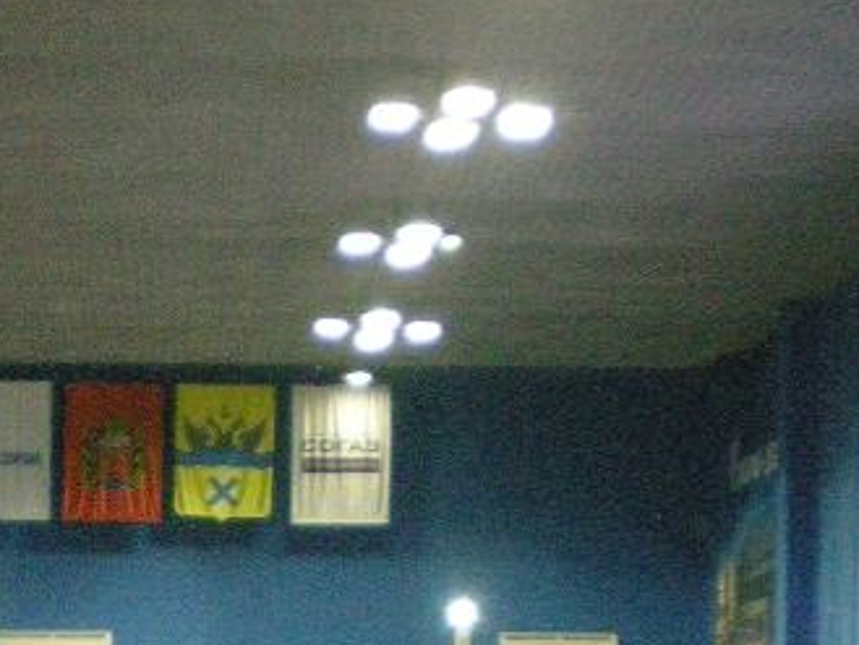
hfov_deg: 16.5
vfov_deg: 12.0
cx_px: 95
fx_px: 2929
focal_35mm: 118
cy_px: 992
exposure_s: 1/60
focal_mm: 6.3
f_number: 3.1
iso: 773
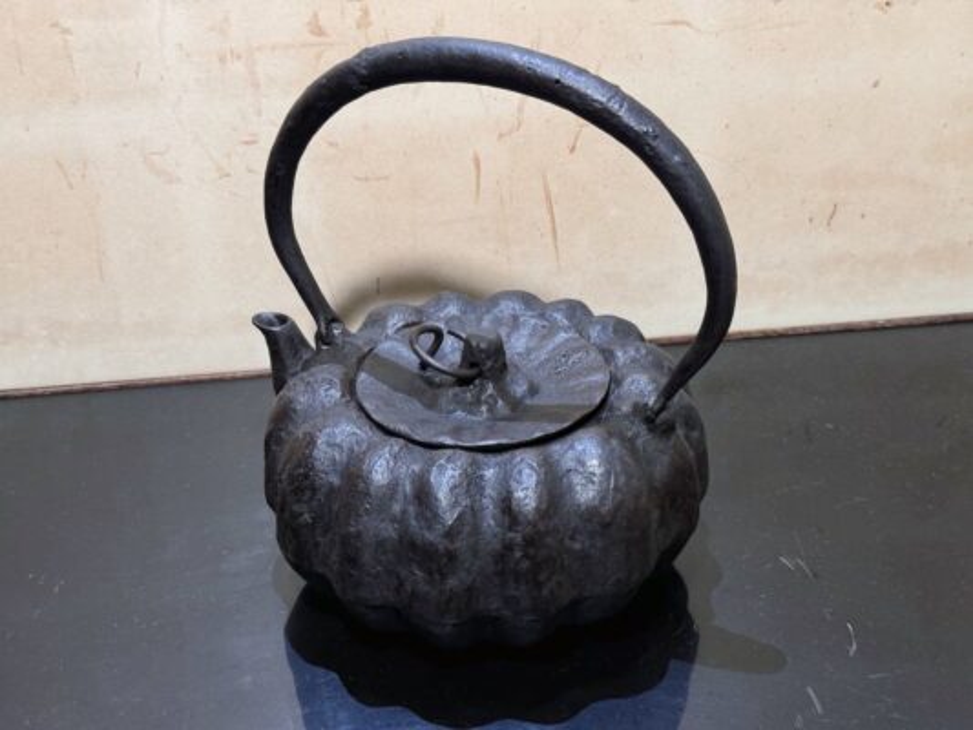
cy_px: 365
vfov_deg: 30.3
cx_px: 486
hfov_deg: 39.6
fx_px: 1350
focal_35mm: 48
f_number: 1.78
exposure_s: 1/58
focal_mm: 6.76
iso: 250
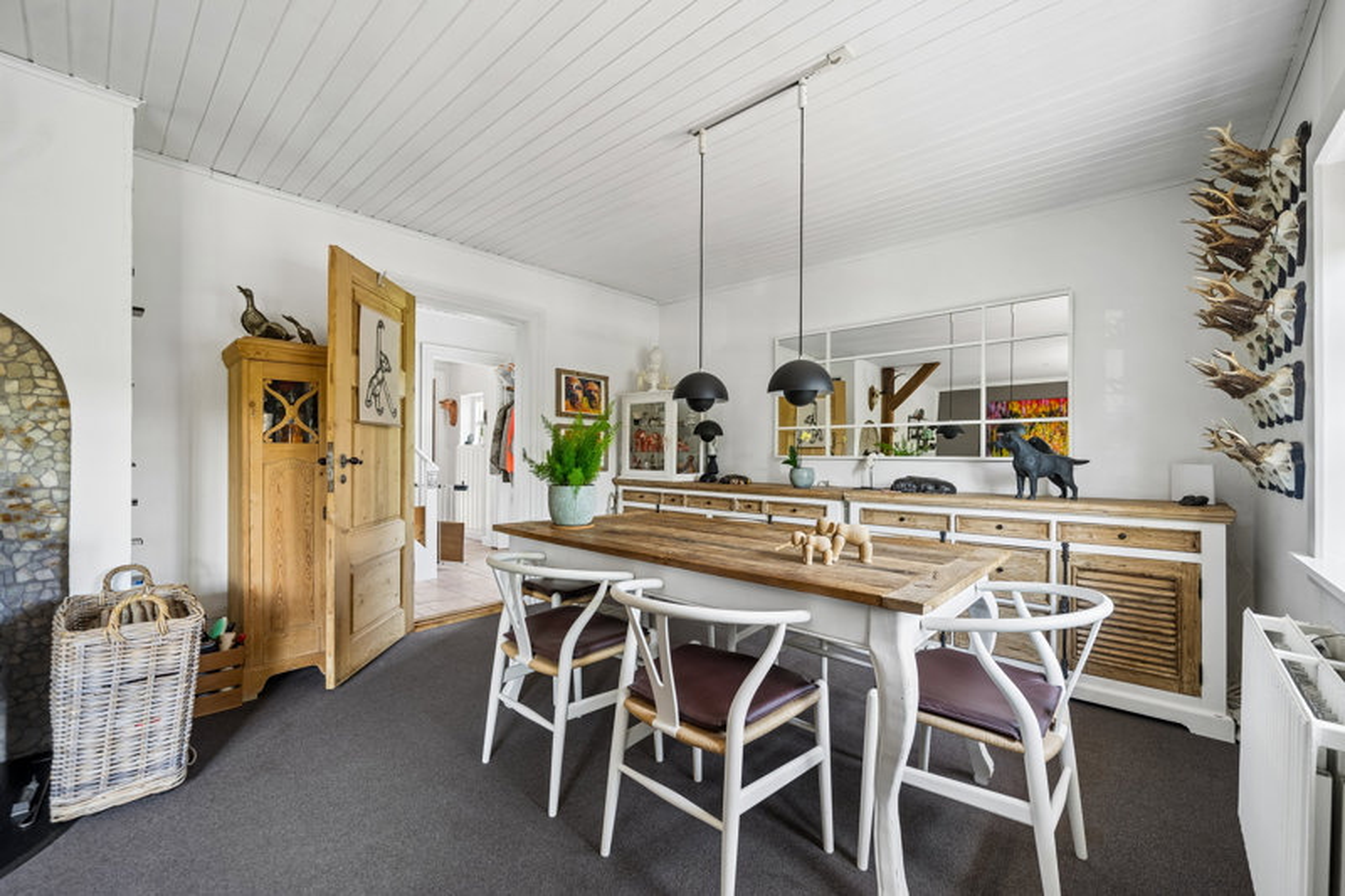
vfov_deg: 81.2
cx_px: 672
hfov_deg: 104.3
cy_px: 448
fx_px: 523
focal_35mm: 14
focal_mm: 14
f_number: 5
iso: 160
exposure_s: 1/20
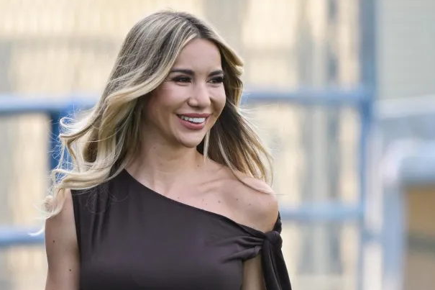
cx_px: 211
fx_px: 7743
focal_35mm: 641
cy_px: 180
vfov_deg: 2.1
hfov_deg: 3.2
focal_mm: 340
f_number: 4.5
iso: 720
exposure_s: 1/1000
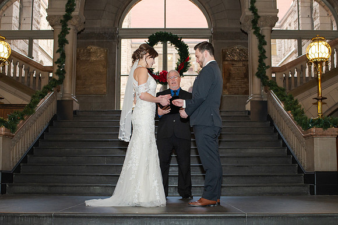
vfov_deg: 29.4
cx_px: 168
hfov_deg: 43.1
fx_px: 428
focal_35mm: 46
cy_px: 134
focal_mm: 35
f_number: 3.5
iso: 1000
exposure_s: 1/200
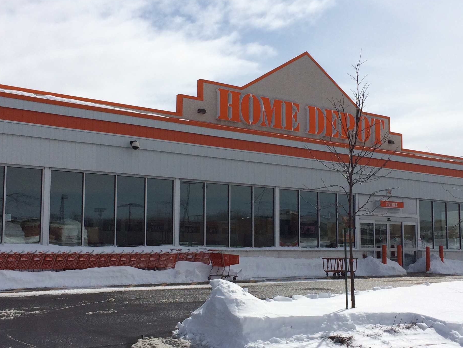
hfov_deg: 36.8
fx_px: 696
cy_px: 183
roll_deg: +2.4
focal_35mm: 52
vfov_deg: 28.0
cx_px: 245
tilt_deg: +2.9
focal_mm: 4.15
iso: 40
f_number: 2.2
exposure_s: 1/10309
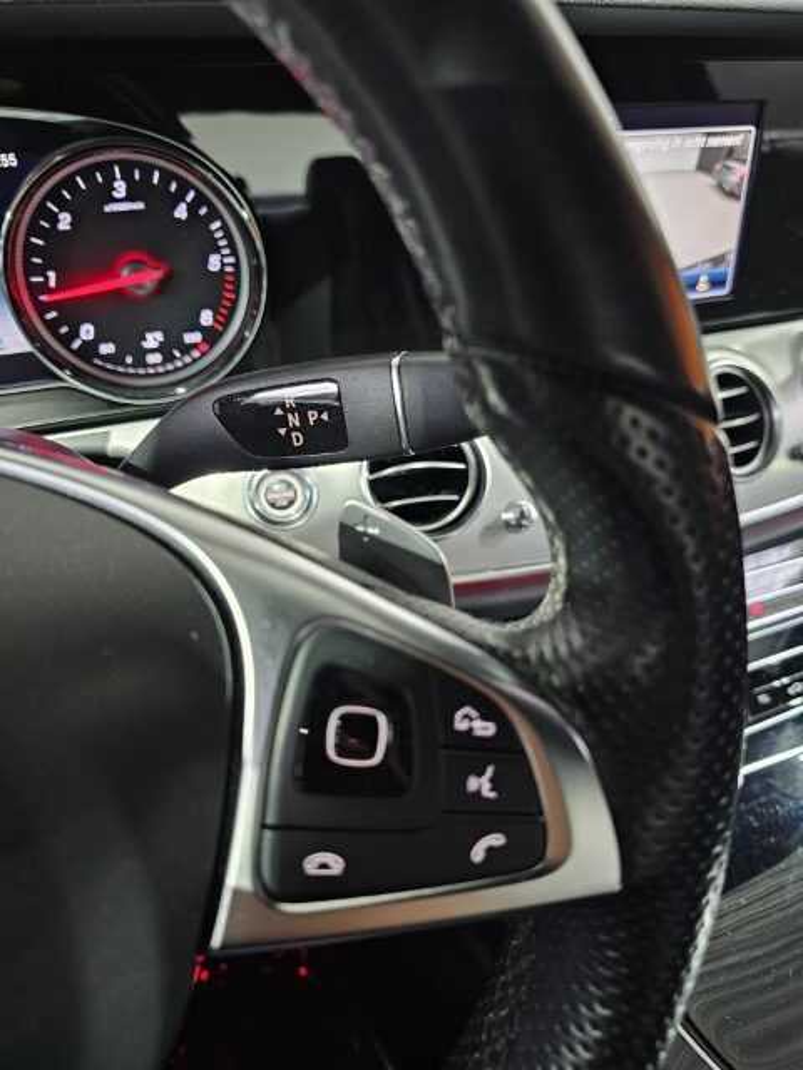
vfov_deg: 73.9
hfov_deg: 58.9
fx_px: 711
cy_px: 535
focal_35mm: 23
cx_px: 402
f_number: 1.7
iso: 640
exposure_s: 1/27
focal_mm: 6.3
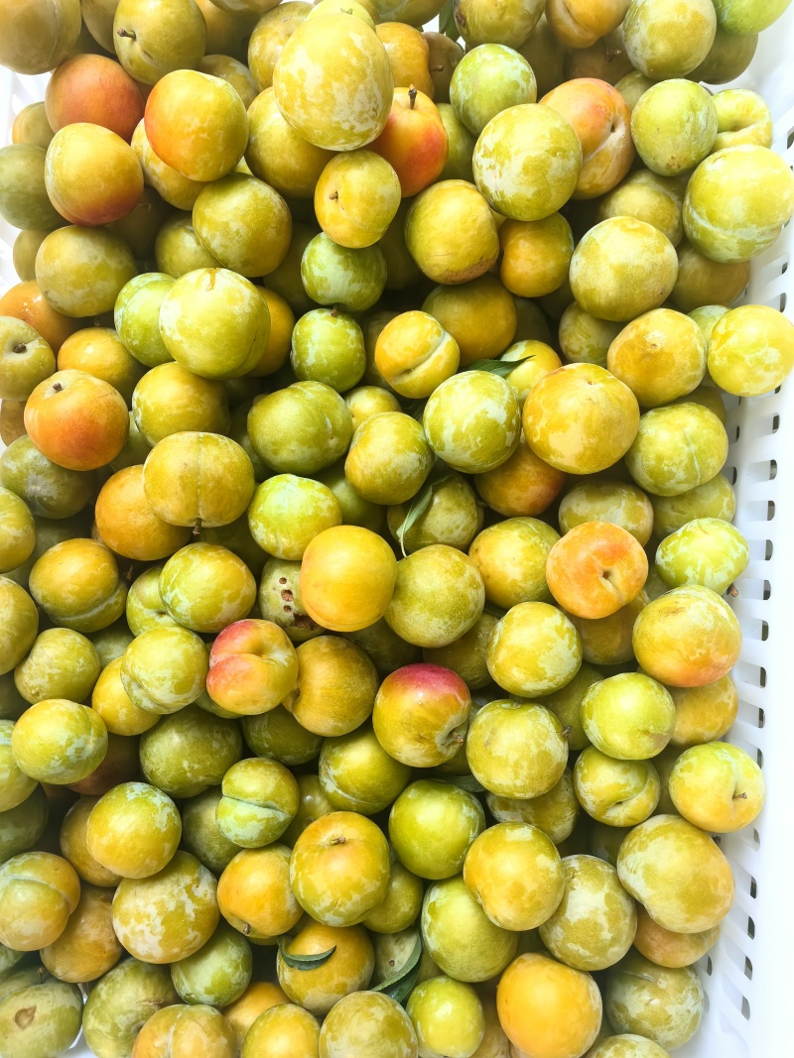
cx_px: 397
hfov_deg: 51.3
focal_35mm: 27
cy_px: 529
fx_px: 826
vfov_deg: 65.3
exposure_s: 1/50
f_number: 2
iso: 400
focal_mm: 5.75
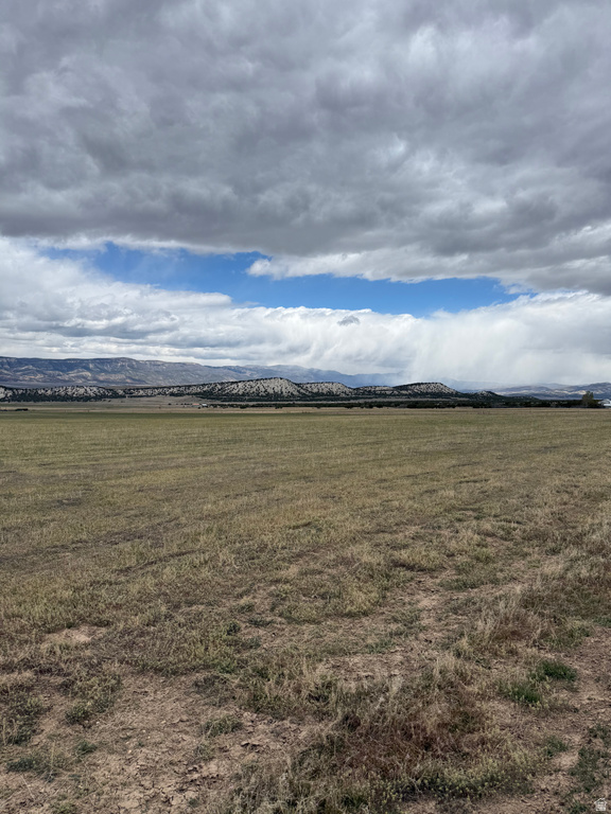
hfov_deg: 56.8
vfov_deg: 71.6
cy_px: 407
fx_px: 565
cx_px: 306
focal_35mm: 24
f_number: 1.78
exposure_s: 1/7353
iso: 80
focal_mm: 6.76
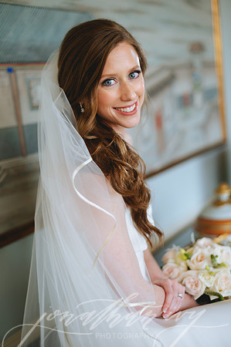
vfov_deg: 39.6
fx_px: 482
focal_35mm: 50
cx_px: 116
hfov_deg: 26.9
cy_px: 174
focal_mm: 50
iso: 250
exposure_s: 1/100
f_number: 2
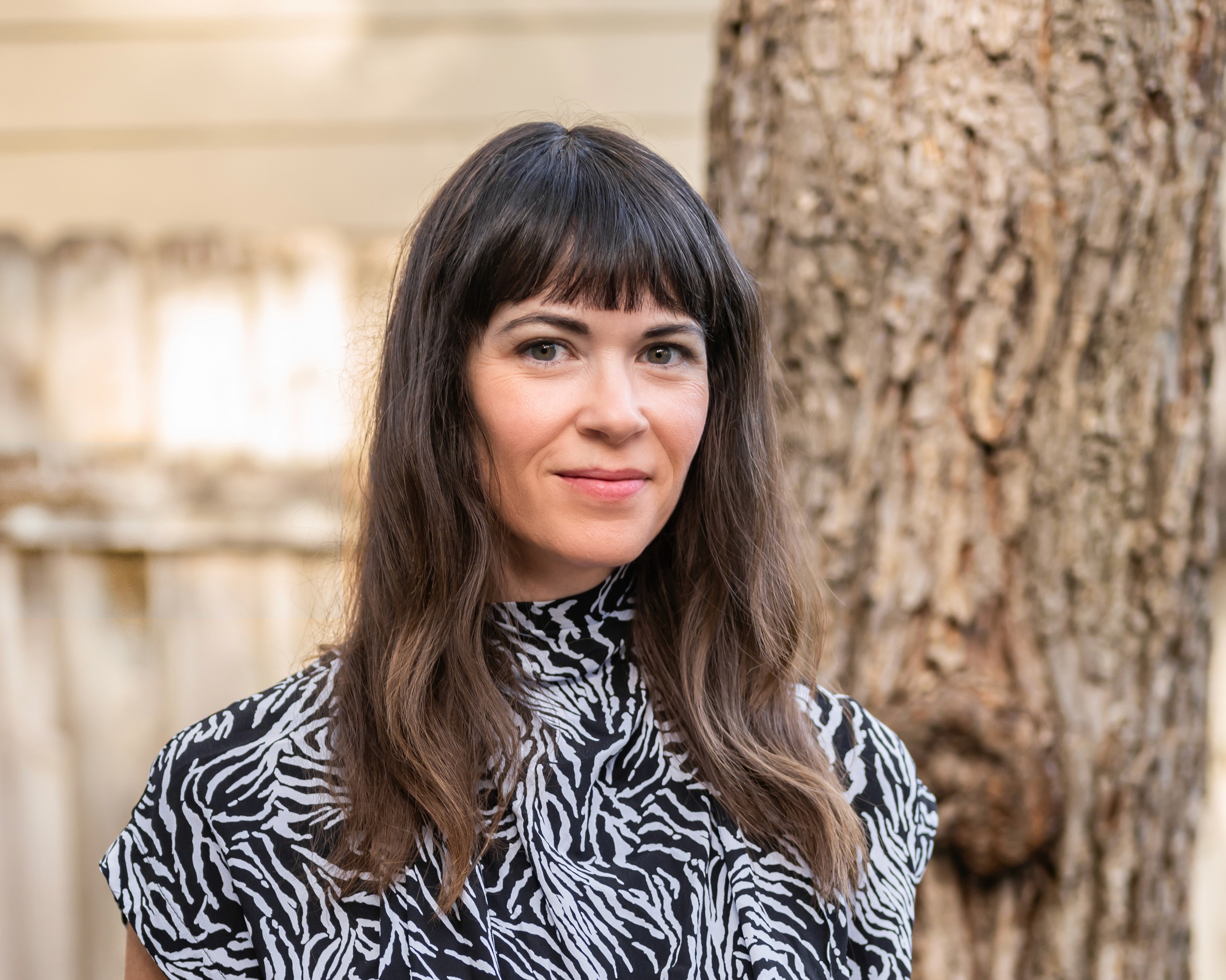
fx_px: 3846
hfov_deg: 18.1
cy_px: 845
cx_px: 614
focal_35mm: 106
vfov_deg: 14.4
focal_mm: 50
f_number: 1.8
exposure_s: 1/250
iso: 320
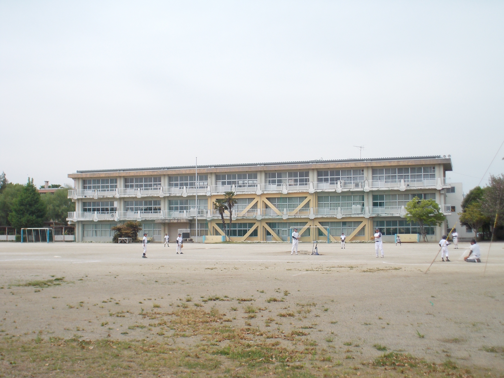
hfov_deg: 42.1
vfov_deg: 32.2
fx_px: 655
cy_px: 189
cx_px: 252
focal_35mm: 45
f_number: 4.2
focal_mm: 6.4
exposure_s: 1/400
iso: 80
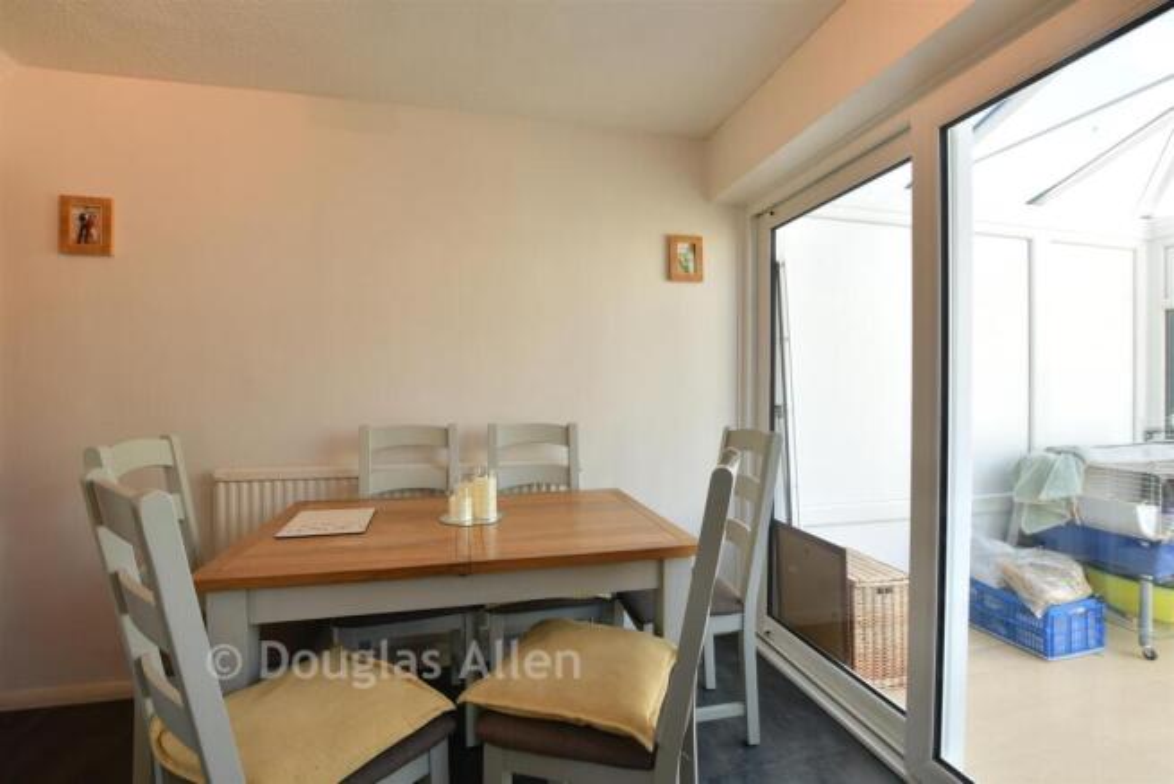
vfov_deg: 77.4
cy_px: 392
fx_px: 489
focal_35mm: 15
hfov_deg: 100.4
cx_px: 587
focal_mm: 10
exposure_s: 1/8
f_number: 8
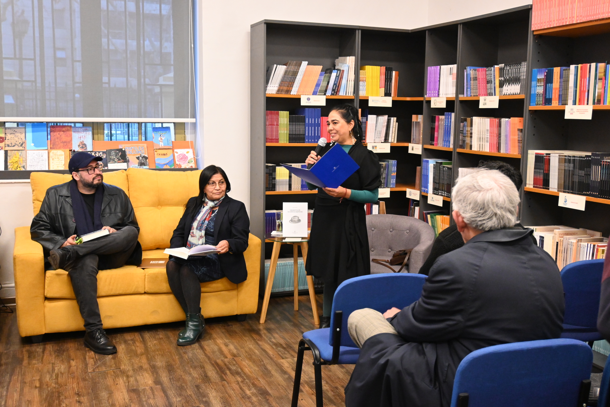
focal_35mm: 38
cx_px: 305
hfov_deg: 51.3
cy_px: 204
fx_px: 635
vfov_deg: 35.5
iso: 3200
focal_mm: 25
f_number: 4.2
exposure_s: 1/80
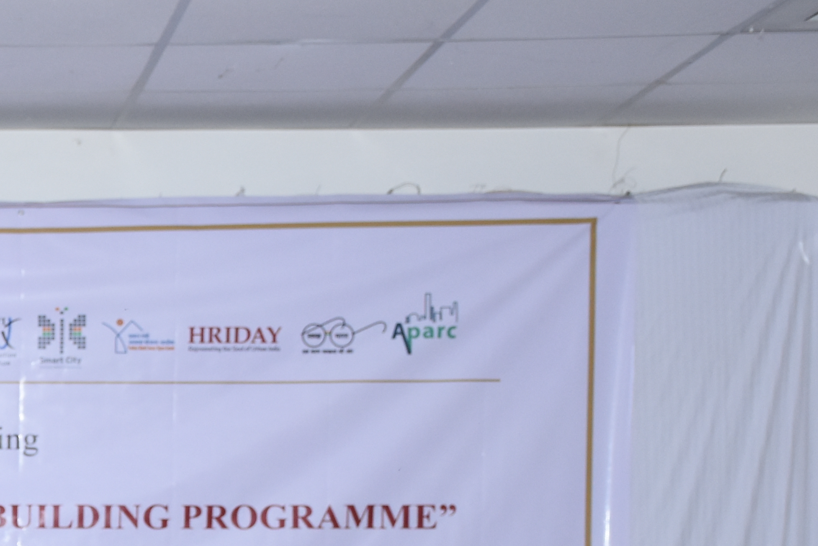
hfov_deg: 13.5
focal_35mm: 144
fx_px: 3271
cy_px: 701
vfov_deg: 9.4
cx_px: -377
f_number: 4
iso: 800
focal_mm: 32
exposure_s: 1/100
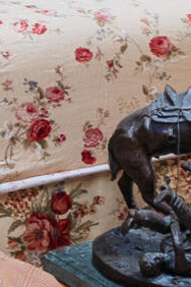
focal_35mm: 149
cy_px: -139
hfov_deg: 9.2
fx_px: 1186
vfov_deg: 13.1
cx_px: 166
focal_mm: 14
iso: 320
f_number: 8
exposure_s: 1.3
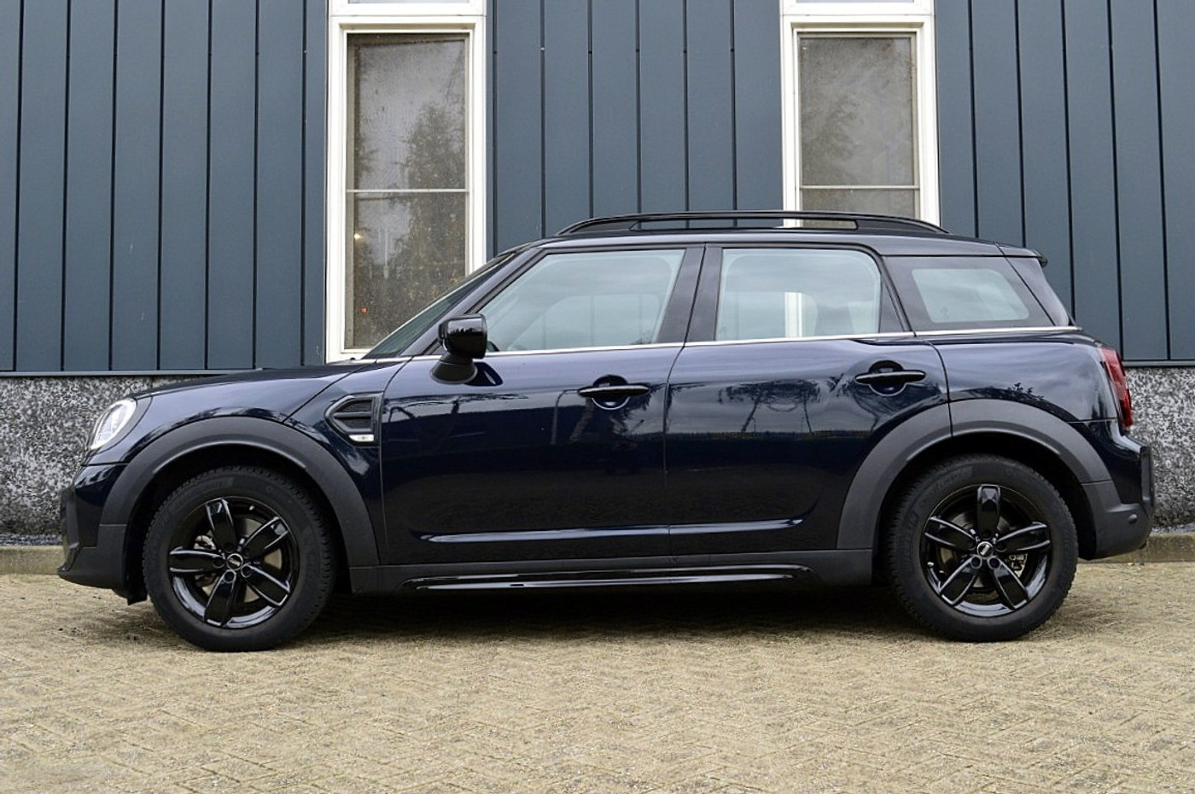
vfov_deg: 35.4
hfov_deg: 51.3
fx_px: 1243
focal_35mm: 38
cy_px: 397
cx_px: 598
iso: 800
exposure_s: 1/60
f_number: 8
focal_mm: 25
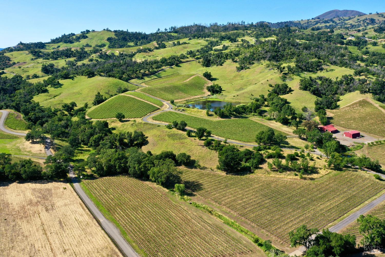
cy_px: 128
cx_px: 192
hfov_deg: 65.5
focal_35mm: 28
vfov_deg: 46.4
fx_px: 299
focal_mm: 10.26
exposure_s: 1/320
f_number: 6.3
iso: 100
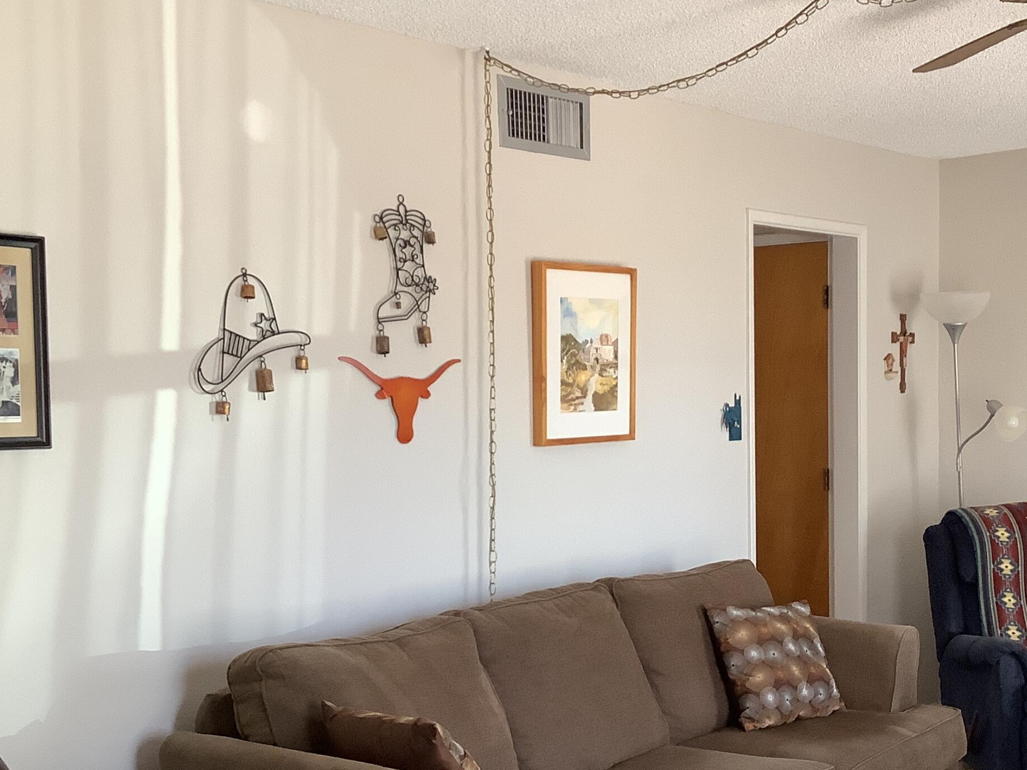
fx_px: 1513
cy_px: 531
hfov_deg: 37.0
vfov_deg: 28.3
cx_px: 699
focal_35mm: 51
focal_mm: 3.3
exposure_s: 1/60
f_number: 2.4
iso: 160
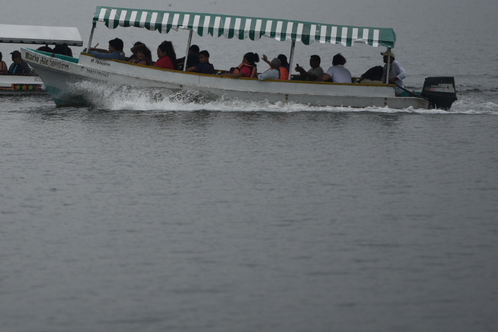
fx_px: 5672
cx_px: 47
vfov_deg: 3.4
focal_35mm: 410
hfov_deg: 5.0
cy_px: 14
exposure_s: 1/3200
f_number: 3.5
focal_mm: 200
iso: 100
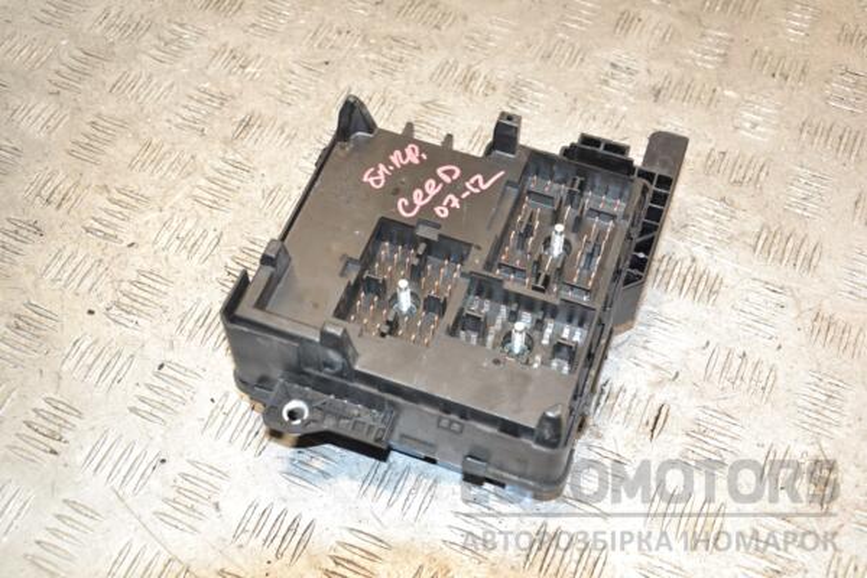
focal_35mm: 45
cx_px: 434
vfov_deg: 29.9
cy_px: 289
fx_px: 1084
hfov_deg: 43.6
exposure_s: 1/125
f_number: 5
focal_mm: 30
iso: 800
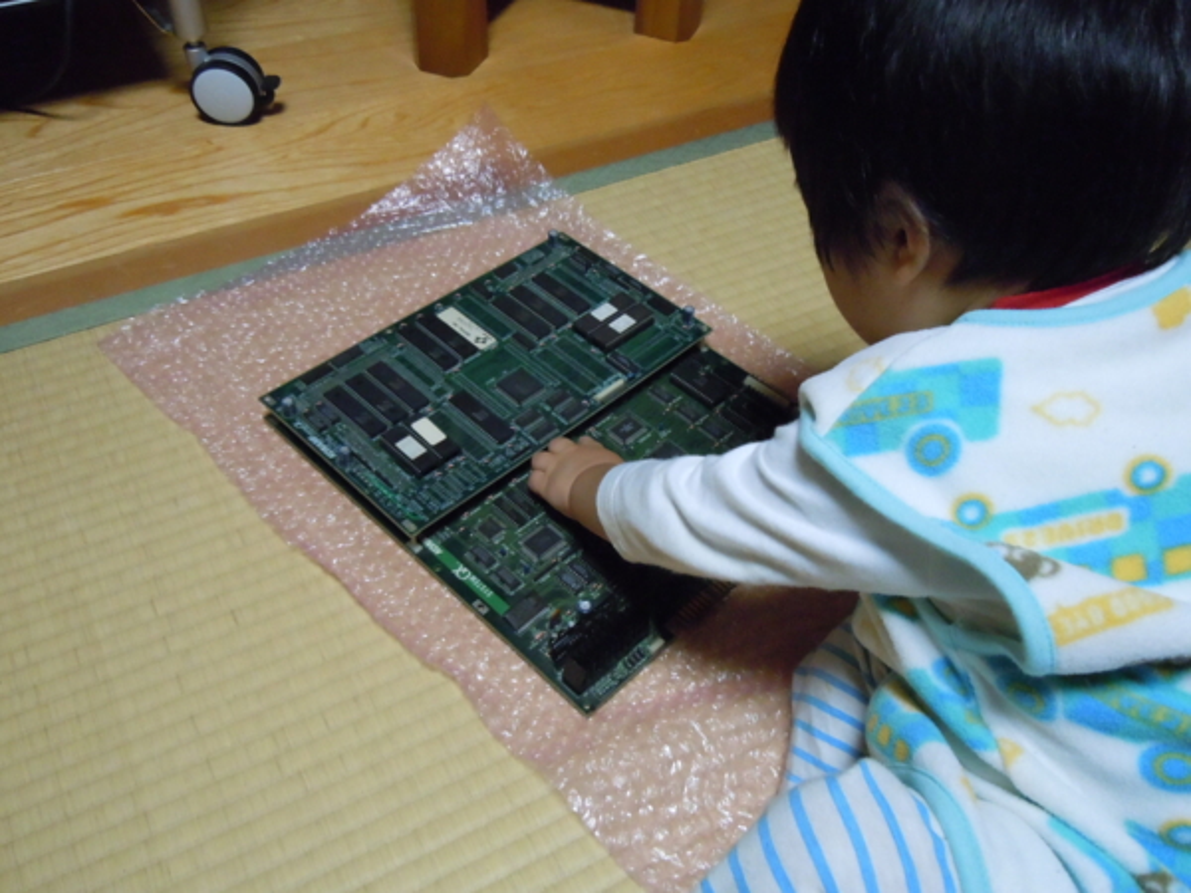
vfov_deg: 46.8
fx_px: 1032
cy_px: 446
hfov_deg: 60.0
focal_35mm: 30
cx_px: 596
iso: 800
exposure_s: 1/40
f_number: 3.5
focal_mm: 5.4
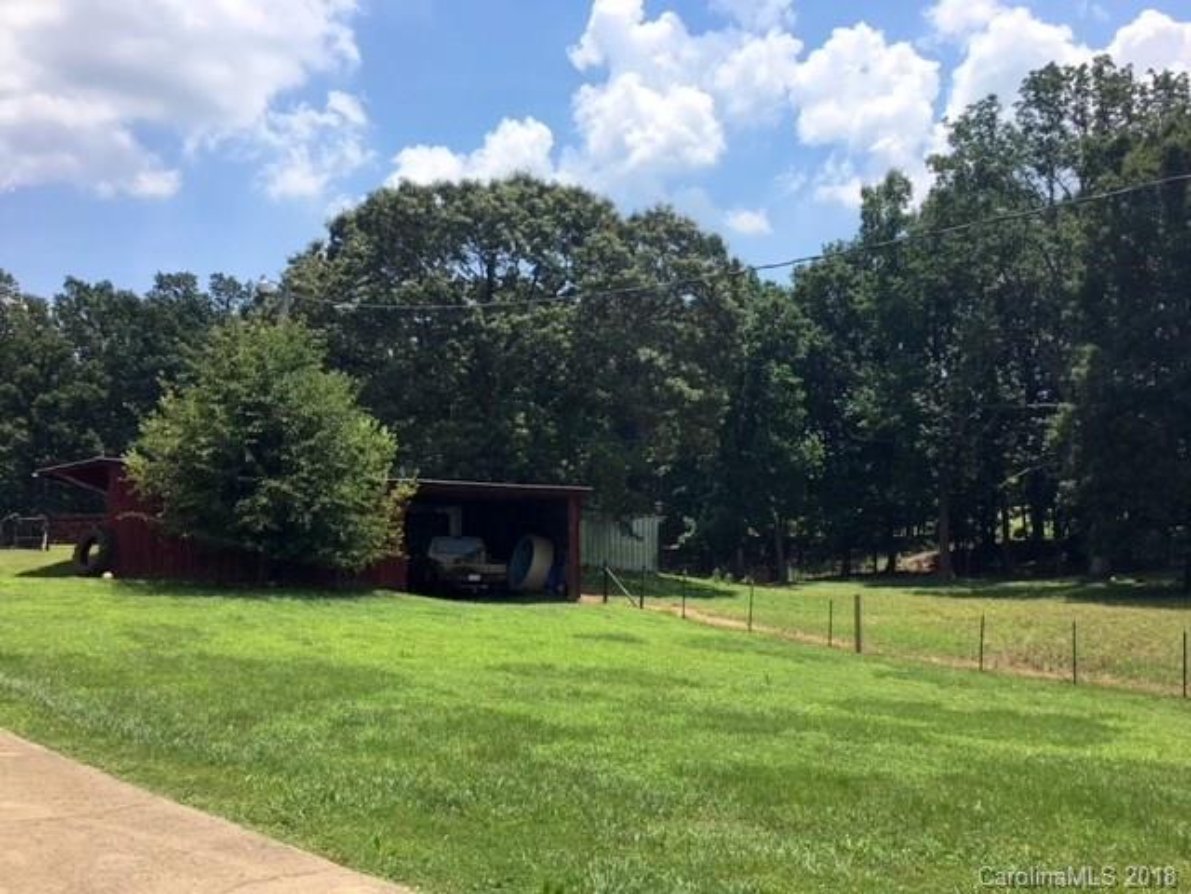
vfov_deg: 48.2
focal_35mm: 29
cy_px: 447
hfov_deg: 61.7
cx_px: 596
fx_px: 998
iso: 25
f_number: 2.2
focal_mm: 4.15
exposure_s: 1/2079
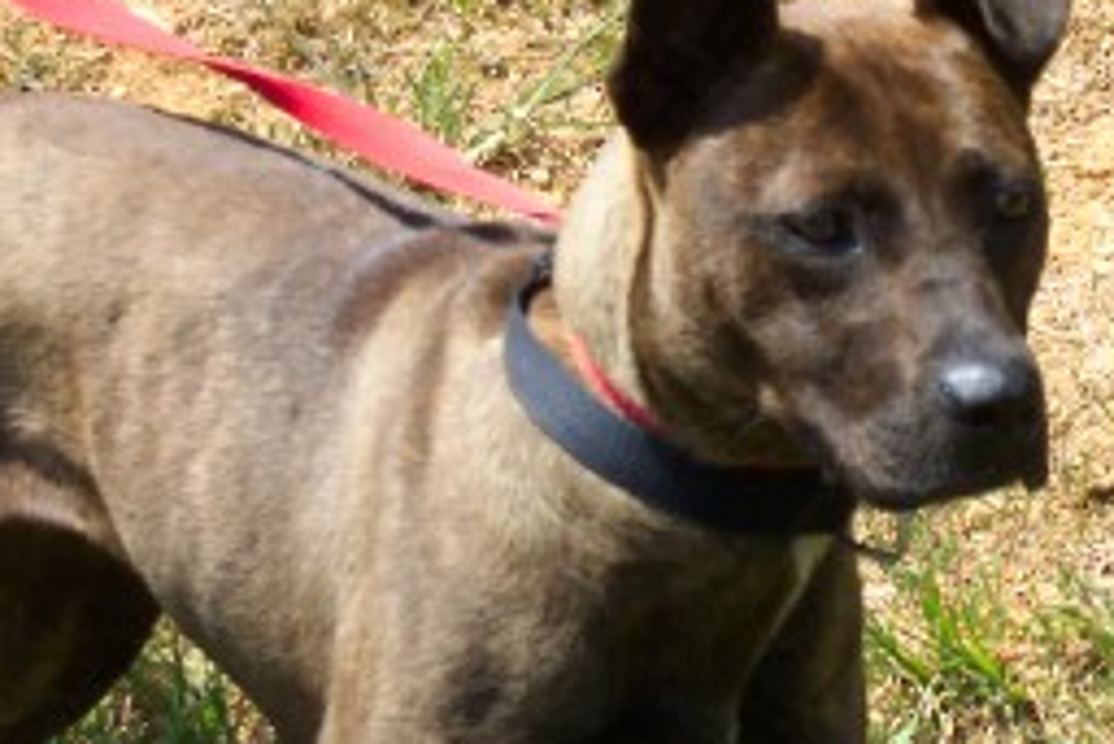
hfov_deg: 12.5
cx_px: 714
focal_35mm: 164
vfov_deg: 8.4
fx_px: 5078
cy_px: 274
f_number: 4.7
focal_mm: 21.2
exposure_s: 1/350
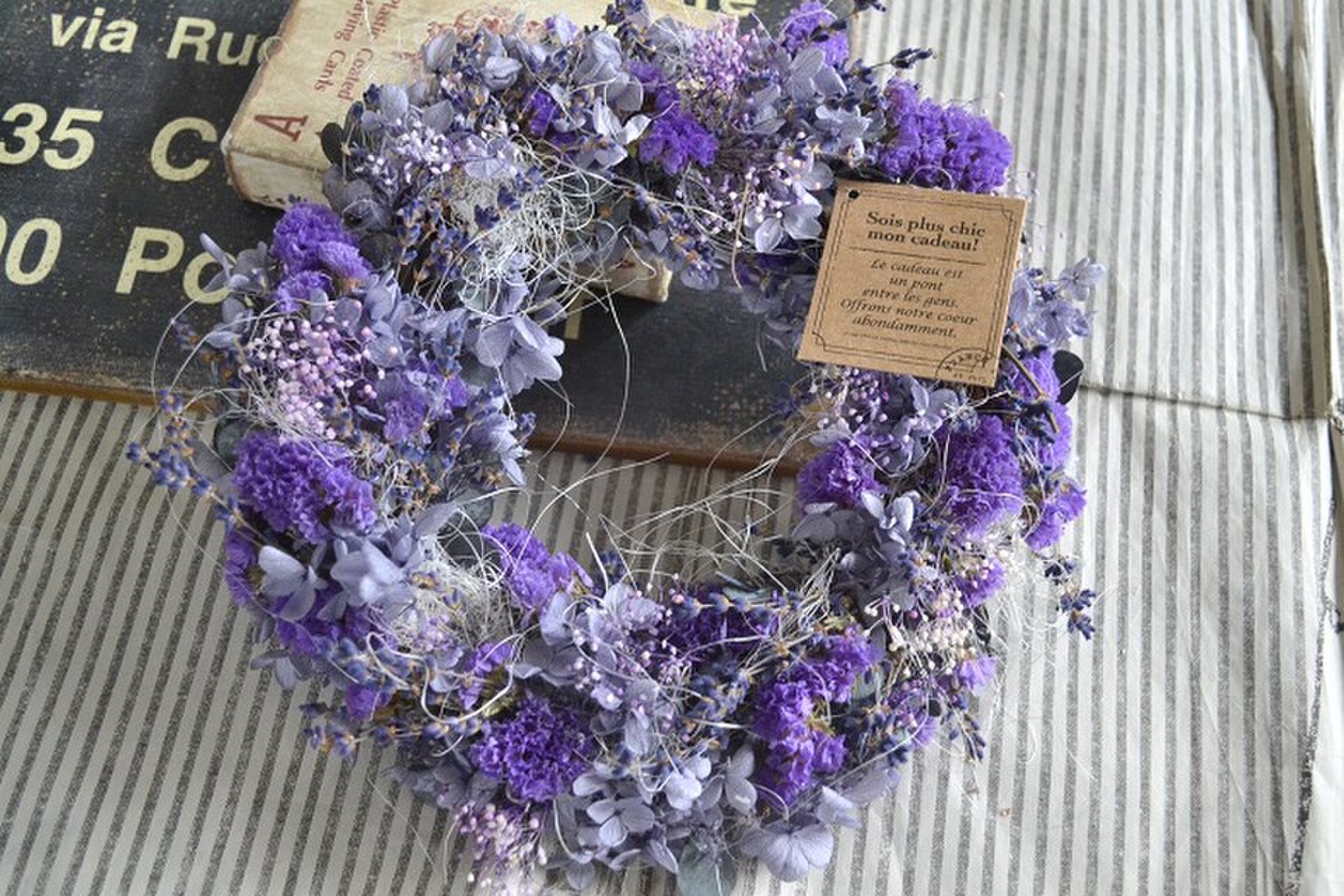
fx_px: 1456
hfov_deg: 49.6
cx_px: 672
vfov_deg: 34.2
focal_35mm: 39
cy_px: 448
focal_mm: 26
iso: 1250
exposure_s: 1/60
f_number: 4.2
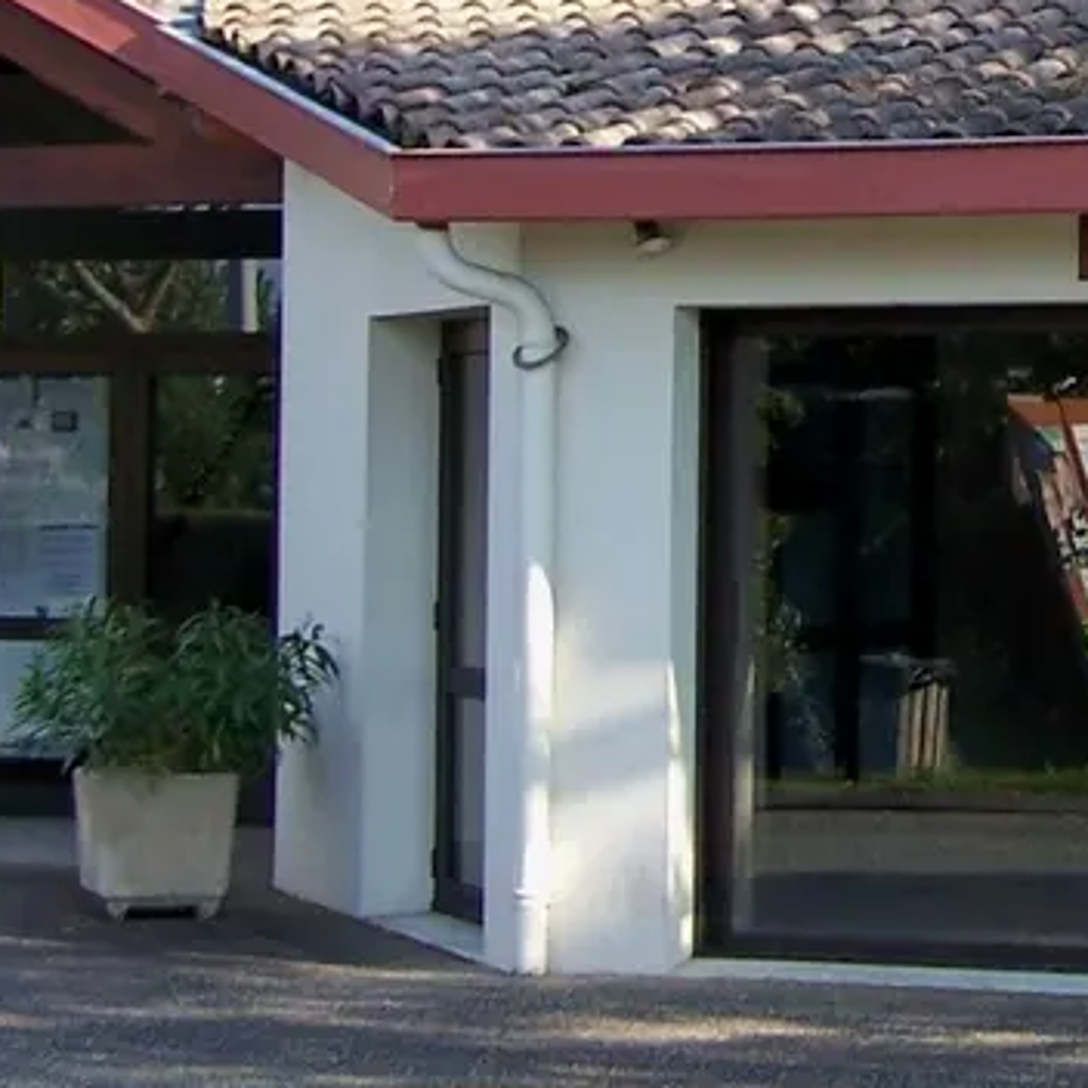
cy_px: 12
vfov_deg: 14.1
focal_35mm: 122
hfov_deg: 13.9
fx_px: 4338
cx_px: 1304
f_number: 2.8
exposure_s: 1/350
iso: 80
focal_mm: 6.3
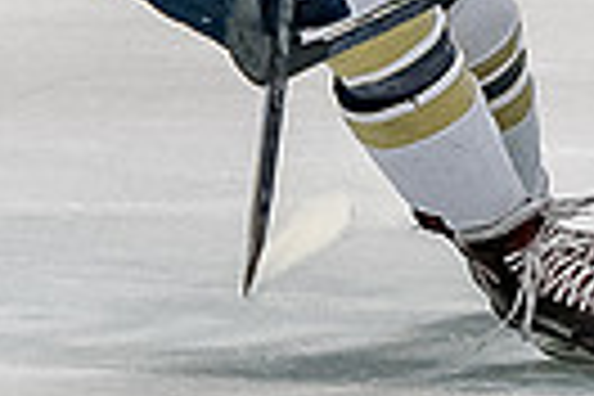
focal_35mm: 1056
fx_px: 17423
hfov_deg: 2.0
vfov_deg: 1.3
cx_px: 330
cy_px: -209
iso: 2500
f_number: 4
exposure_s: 1/800
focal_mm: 75
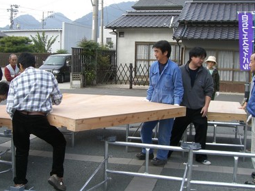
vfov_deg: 28.5
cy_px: 93
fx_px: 375
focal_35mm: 51
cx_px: 120
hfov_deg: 37.5
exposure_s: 1/125
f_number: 4.3
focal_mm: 6.2
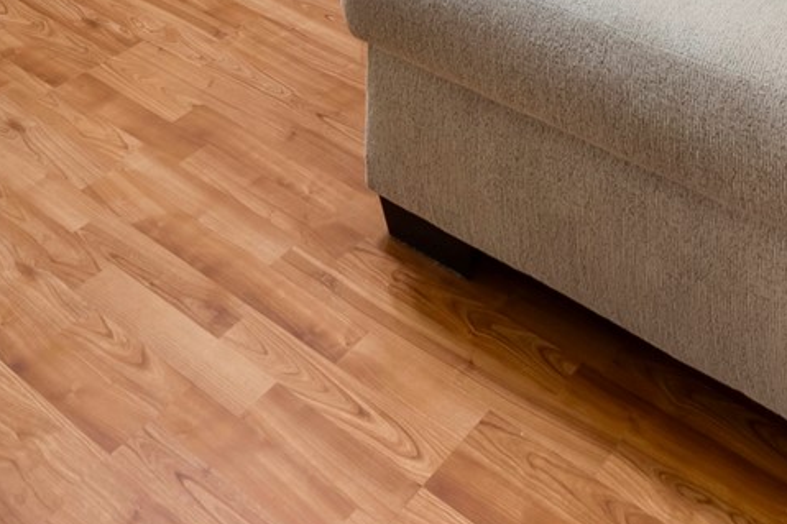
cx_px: 294
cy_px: -603
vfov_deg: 16.1
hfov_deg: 33.8
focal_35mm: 59
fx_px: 1289
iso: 200
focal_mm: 13
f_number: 10
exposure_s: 6
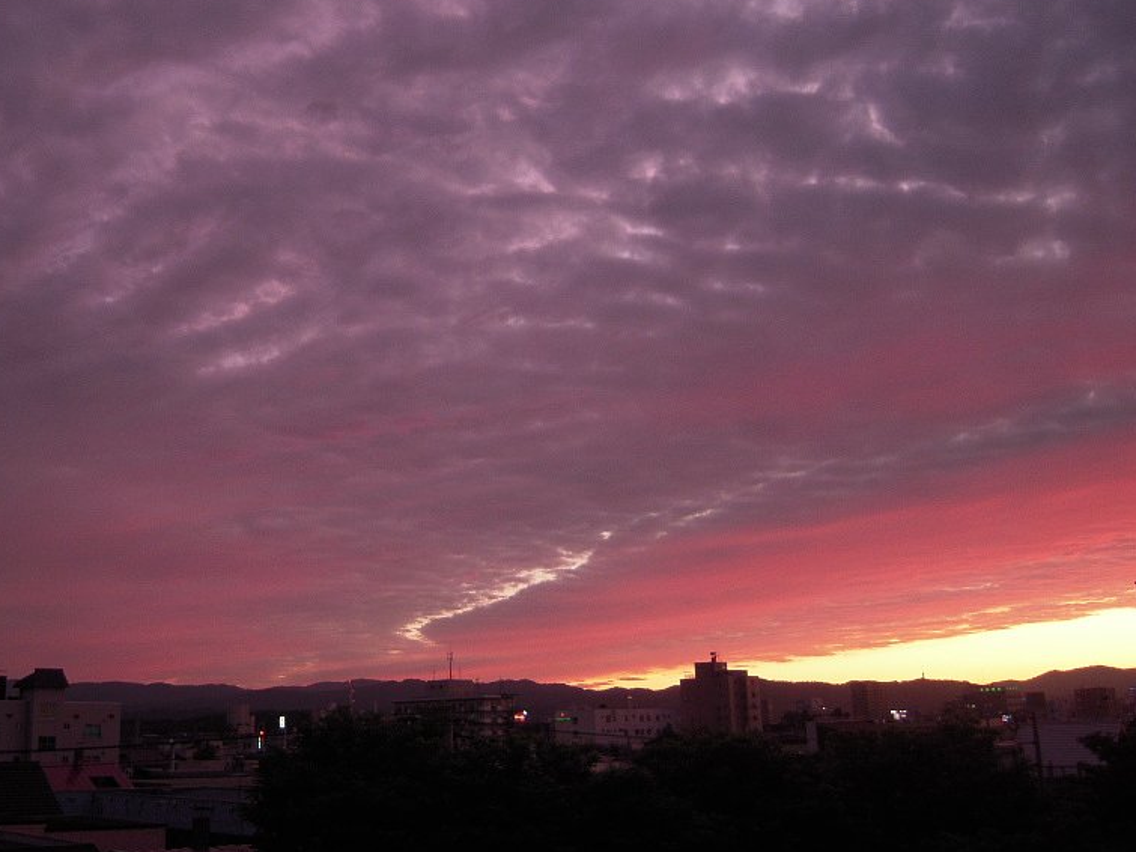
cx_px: 415
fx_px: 1247
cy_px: 339
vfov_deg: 37.6
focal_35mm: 38
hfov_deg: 48.5
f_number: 2.7
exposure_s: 1/30
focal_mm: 5
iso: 160
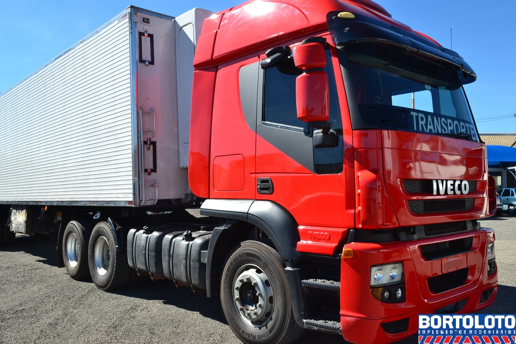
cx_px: 258
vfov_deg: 40.0
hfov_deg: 57.2
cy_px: 172
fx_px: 473
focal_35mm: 33
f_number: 10
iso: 400
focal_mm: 22
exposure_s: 1/320
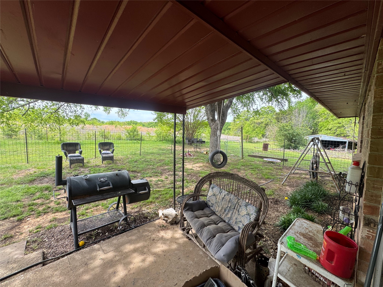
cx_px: 192
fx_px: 155
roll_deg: -0.2
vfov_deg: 85.7
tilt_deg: -5.7
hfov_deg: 102.1
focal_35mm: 14
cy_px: 144
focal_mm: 2.22
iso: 40
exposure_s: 1/341
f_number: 2.2
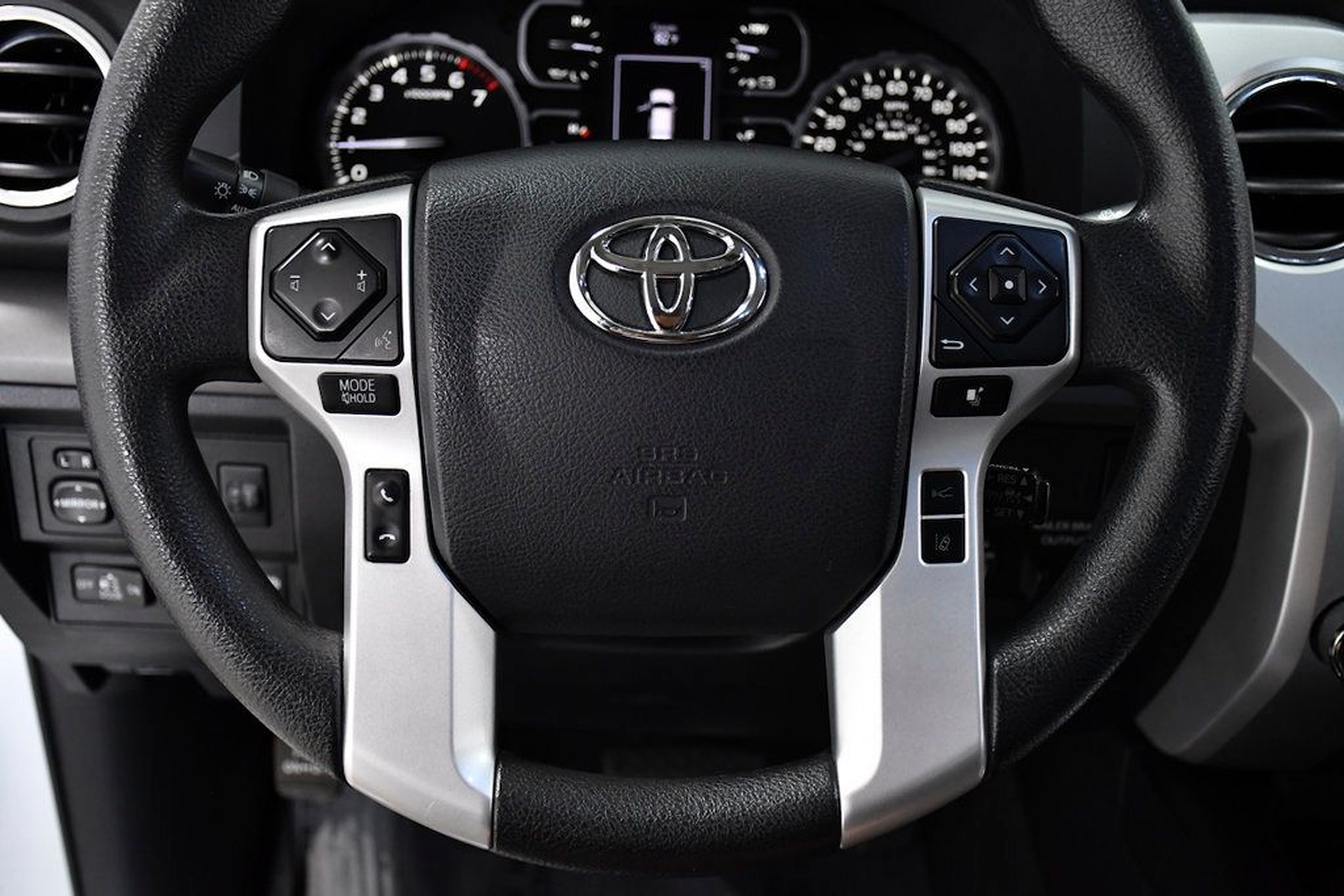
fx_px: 1792
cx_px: 672
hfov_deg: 41.1
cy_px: 448
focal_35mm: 48
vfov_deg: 28.1
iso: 2500
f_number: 4
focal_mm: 32
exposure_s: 1/250
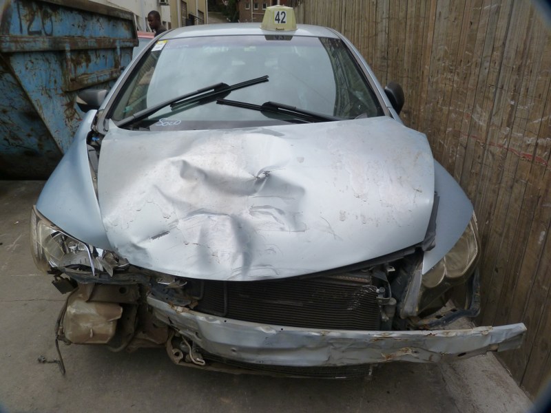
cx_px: 276
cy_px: 206
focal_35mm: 25
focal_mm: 4.5
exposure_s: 1/125
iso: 125
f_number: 4
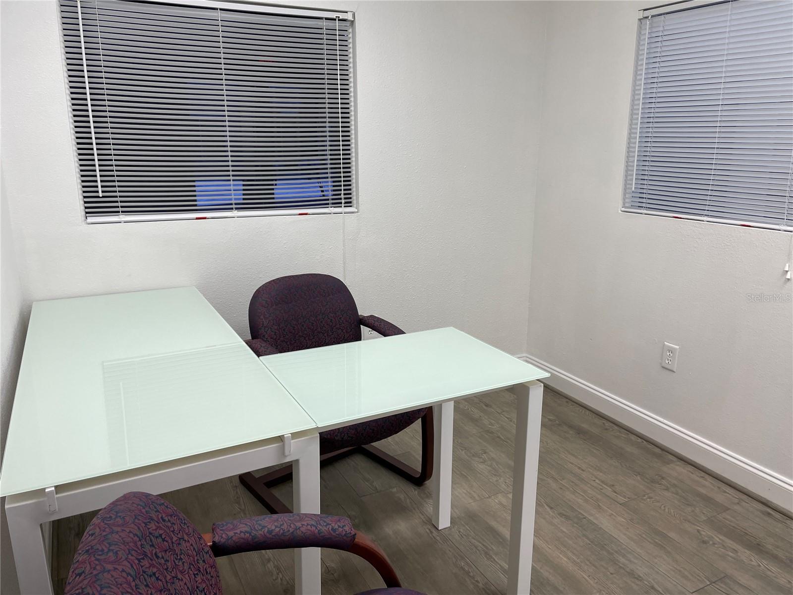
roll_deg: -0.3
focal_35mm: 26
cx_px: 396
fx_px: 596
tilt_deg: -14.7
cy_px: 298
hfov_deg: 67.3
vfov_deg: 53.1
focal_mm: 4.2
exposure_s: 1/120
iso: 50
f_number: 1.6
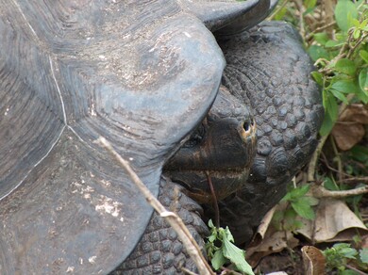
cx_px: 184
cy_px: 138
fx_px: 2699
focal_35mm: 254
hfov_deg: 7.8
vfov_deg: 5.8
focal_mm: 52.19
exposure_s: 1/143
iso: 200
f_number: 3.1
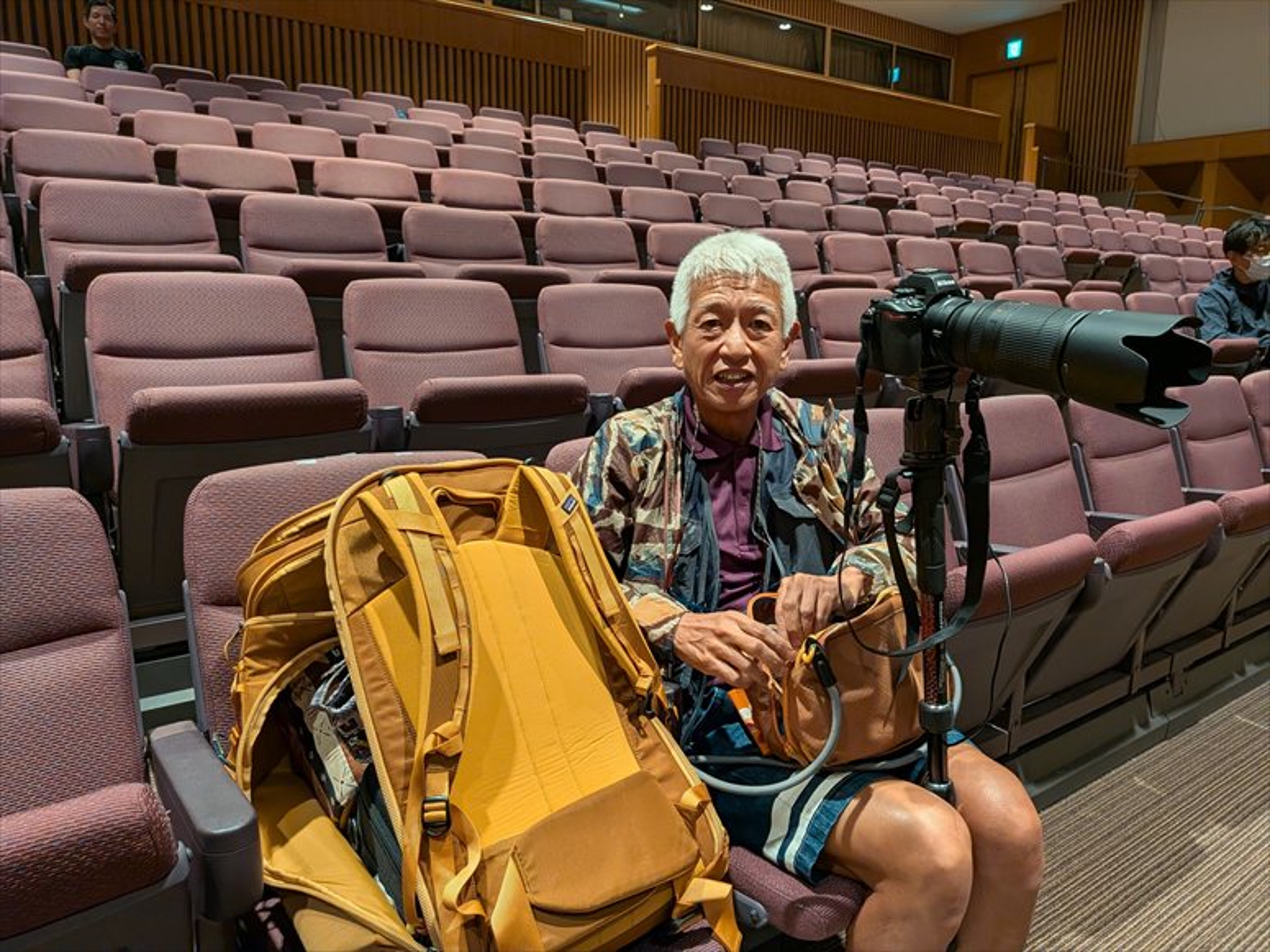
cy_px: 476
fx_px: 880
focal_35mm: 24
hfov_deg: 71.6
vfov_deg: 56.8
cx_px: 635
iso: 462
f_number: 1.7
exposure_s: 1/120
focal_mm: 4.53
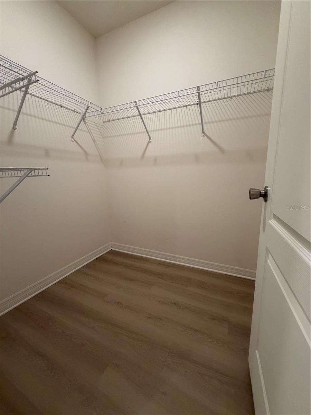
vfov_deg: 102.1
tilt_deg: -10.6
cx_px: 156
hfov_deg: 85.7
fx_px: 168
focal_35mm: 14
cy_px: 208
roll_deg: +2.1
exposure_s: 1/120
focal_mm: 2.22
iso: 250
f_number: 2.2
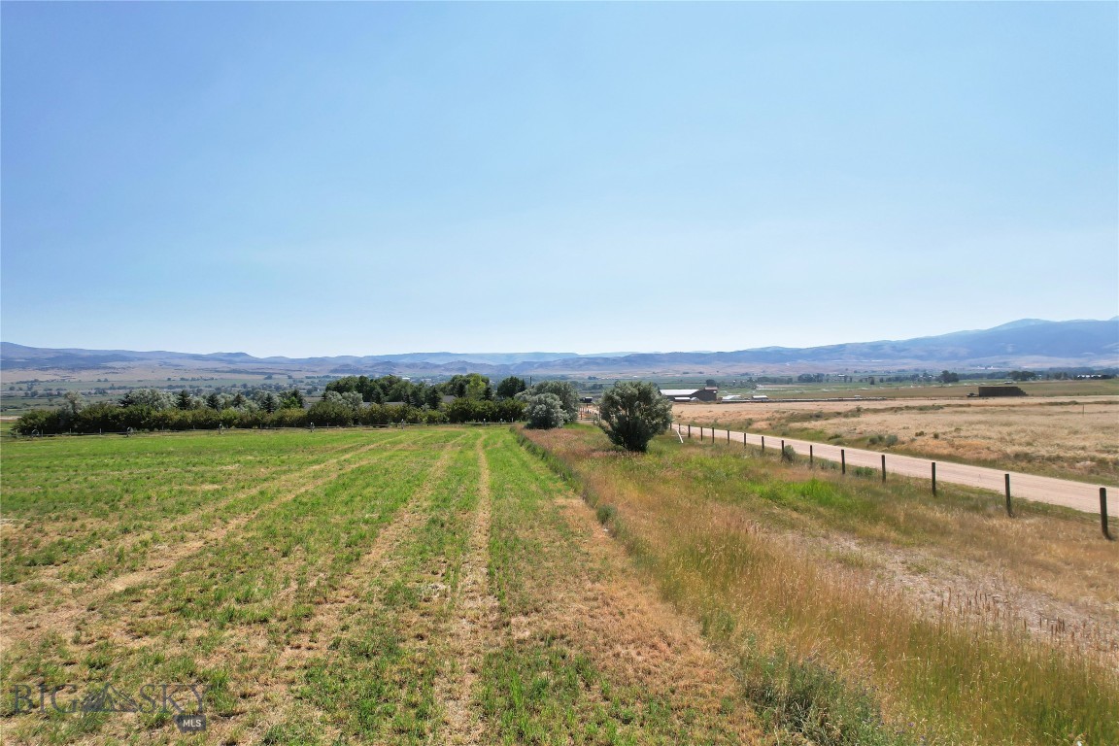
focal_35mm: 22
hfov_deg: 78.6
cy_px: 373
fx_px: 684
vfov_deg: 57.2
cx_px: 560
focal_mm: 8.38
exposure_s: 1/3200
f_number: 2.8
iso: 110
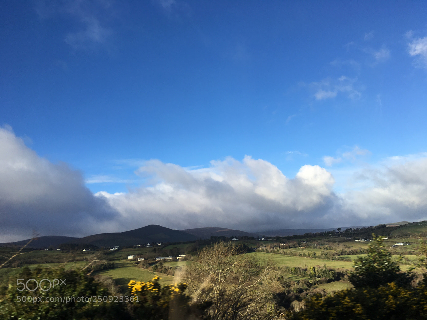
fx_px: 358
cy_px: 160
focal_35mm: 29
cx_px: 214
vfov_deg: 48.2
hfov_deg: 61.7
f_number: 2.2
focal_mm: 4.15
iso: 25
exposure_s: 1/375
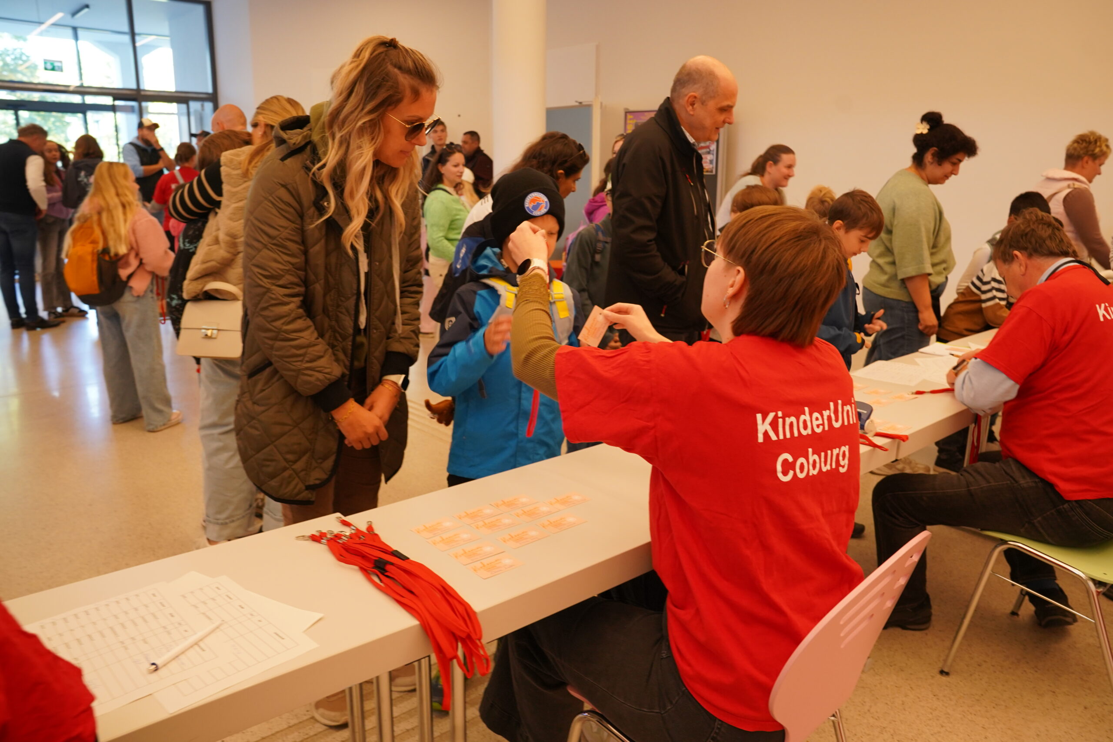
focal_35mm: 26
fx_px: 804
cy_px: 371
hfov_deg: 69.4
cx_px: 556
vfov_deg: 49.6
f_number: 5
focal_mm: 26
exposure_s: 1/60
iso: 1600
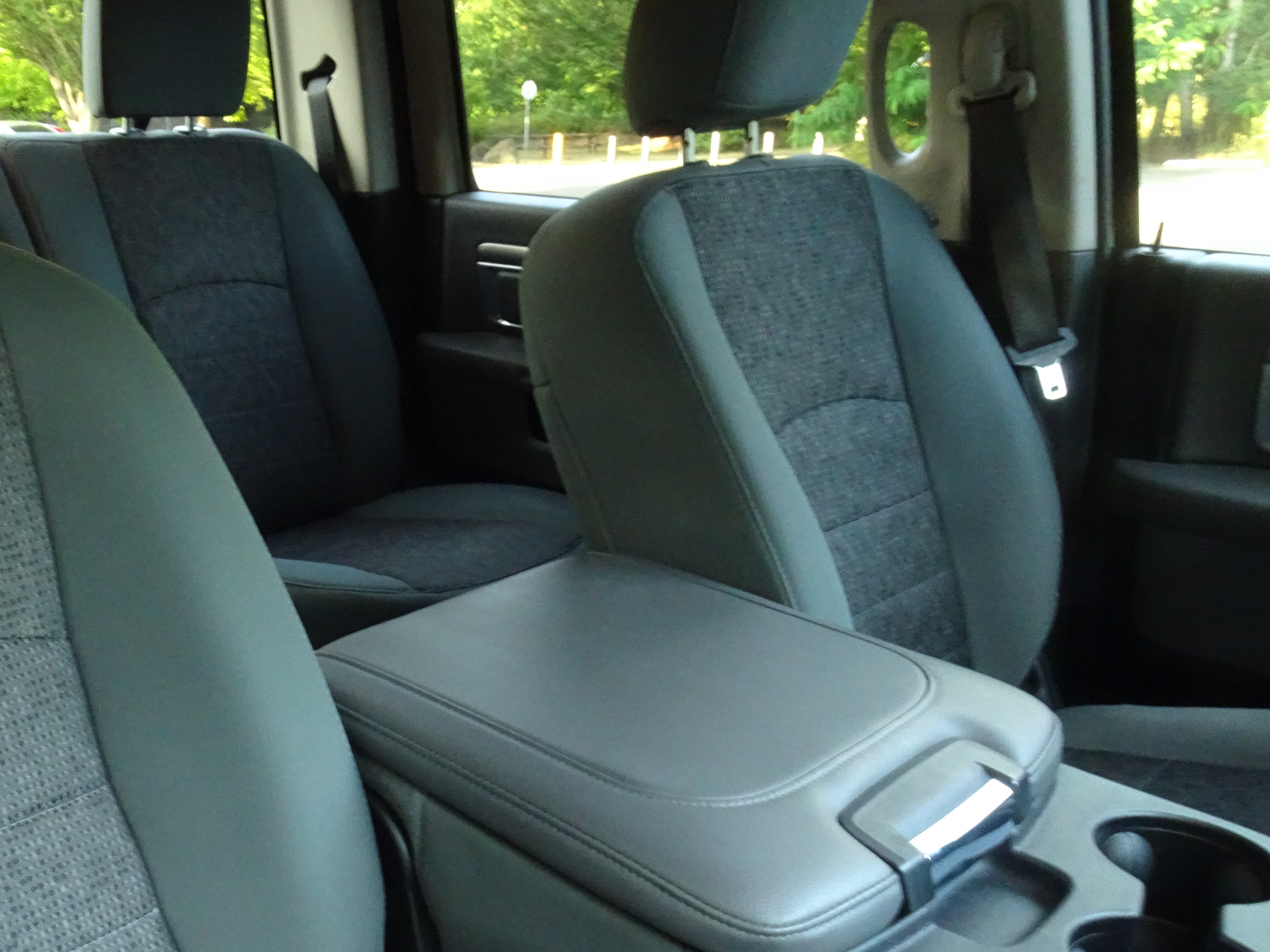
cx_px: 348
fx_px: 1284
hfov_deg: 50.8
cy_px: 636
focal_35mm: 35
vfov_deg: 40.2
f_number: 3.5
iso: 800
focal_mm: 4.1
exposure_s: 1/15
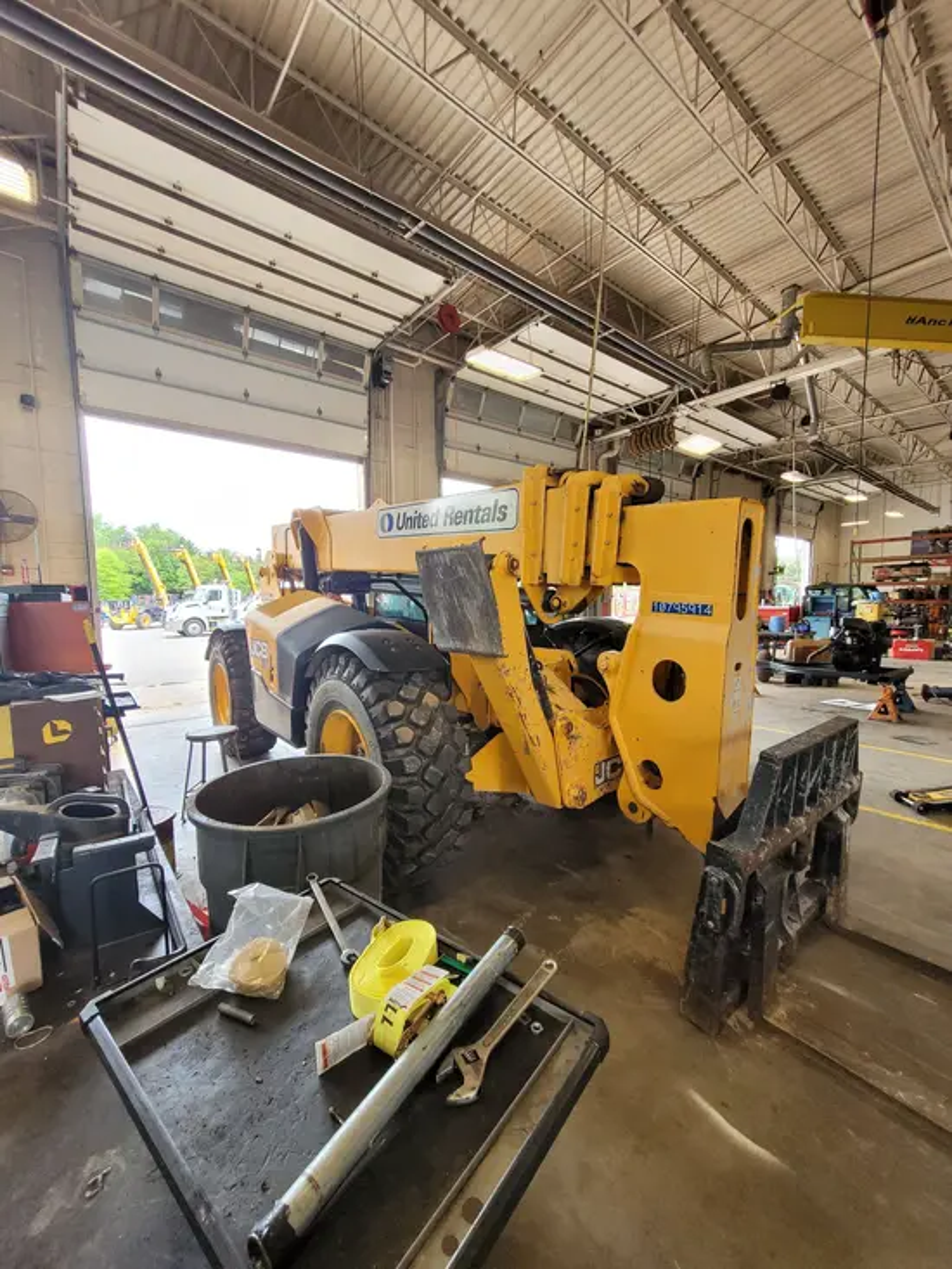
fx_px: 477
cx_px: 476
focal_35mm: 13
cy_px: 634
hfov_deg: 89.9
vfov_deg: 106.2
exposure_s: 1/60
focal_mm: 1.74
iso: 64
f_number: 2.2
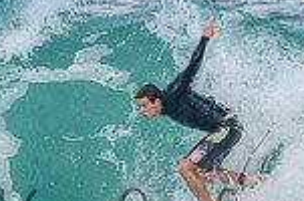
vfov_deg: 0.4
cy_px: 202
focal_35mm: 3081
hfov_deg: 0.7
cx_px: 205
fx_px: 25962
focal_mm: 800
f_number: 11
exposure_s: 1/2000
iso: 900
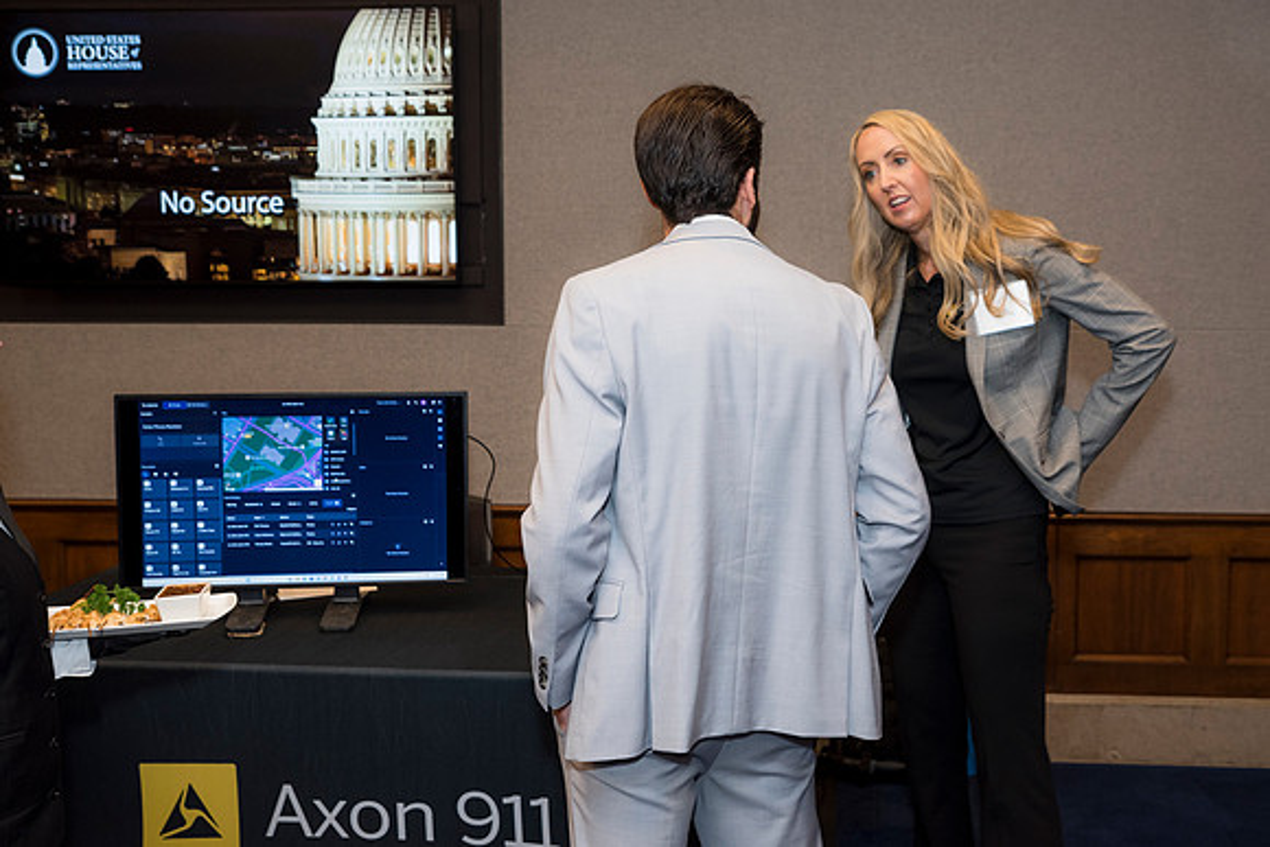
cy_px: 424
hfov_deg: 48.4
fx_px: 1411
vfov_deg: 33.4
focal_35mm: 40
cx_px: 635
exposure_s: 1/125
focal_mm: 40
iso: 800
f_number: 5
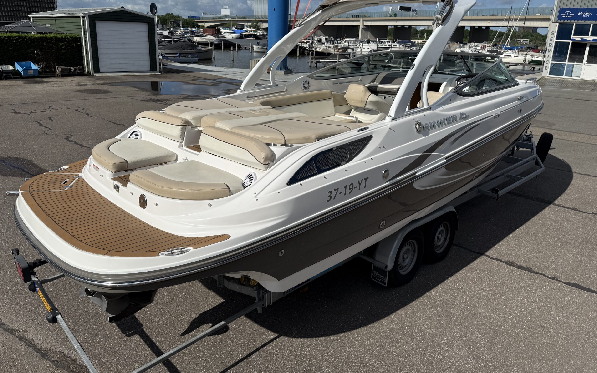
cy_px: 157
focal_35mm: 26
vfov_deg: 47.4
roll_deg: -2.2
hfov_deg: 70.4
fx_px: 423
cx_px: 300
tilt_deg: -16.0
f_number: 1.78
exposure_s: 1/10309
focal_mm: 6.76
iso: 80
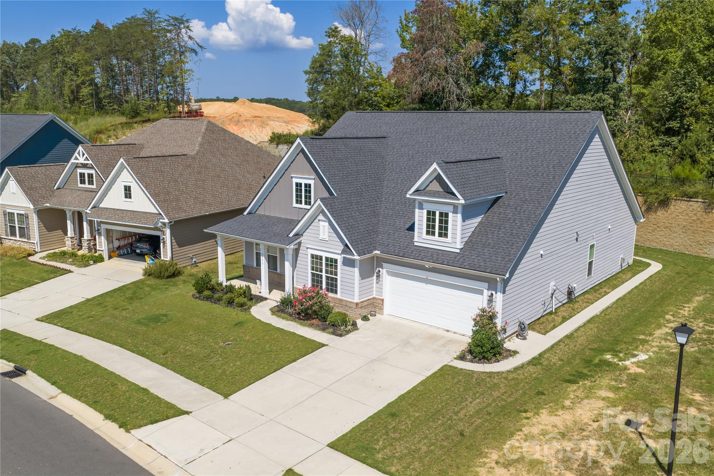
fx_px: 555
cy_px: 238
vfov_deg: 46.4
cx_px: 357
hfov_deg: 65.5
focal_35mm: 28
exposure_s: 1/120
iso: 100
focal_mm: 14.45
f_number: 2.8
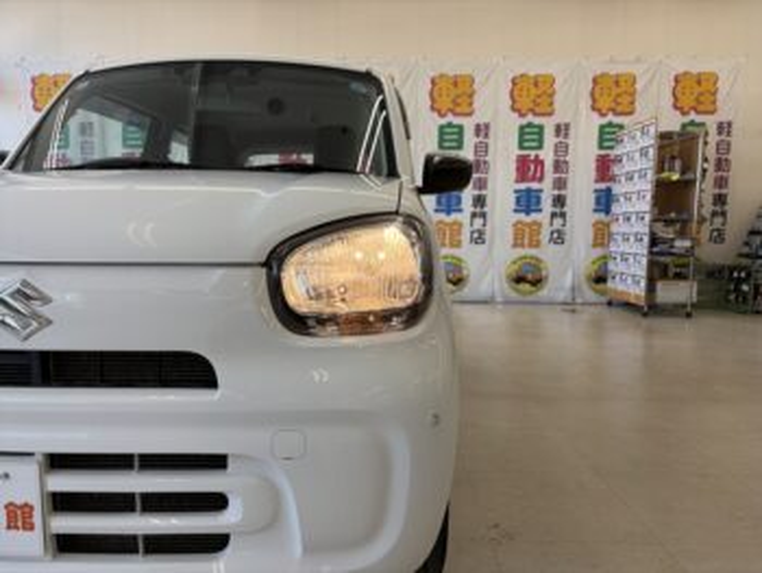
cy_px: 286
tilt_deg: -5.3
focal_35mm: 26
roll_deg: +0.2
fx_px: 573
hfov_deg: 67.3
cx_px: 381
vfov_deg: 53.1
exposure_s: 1/200
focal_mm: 5.96
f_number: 1.6
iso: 50
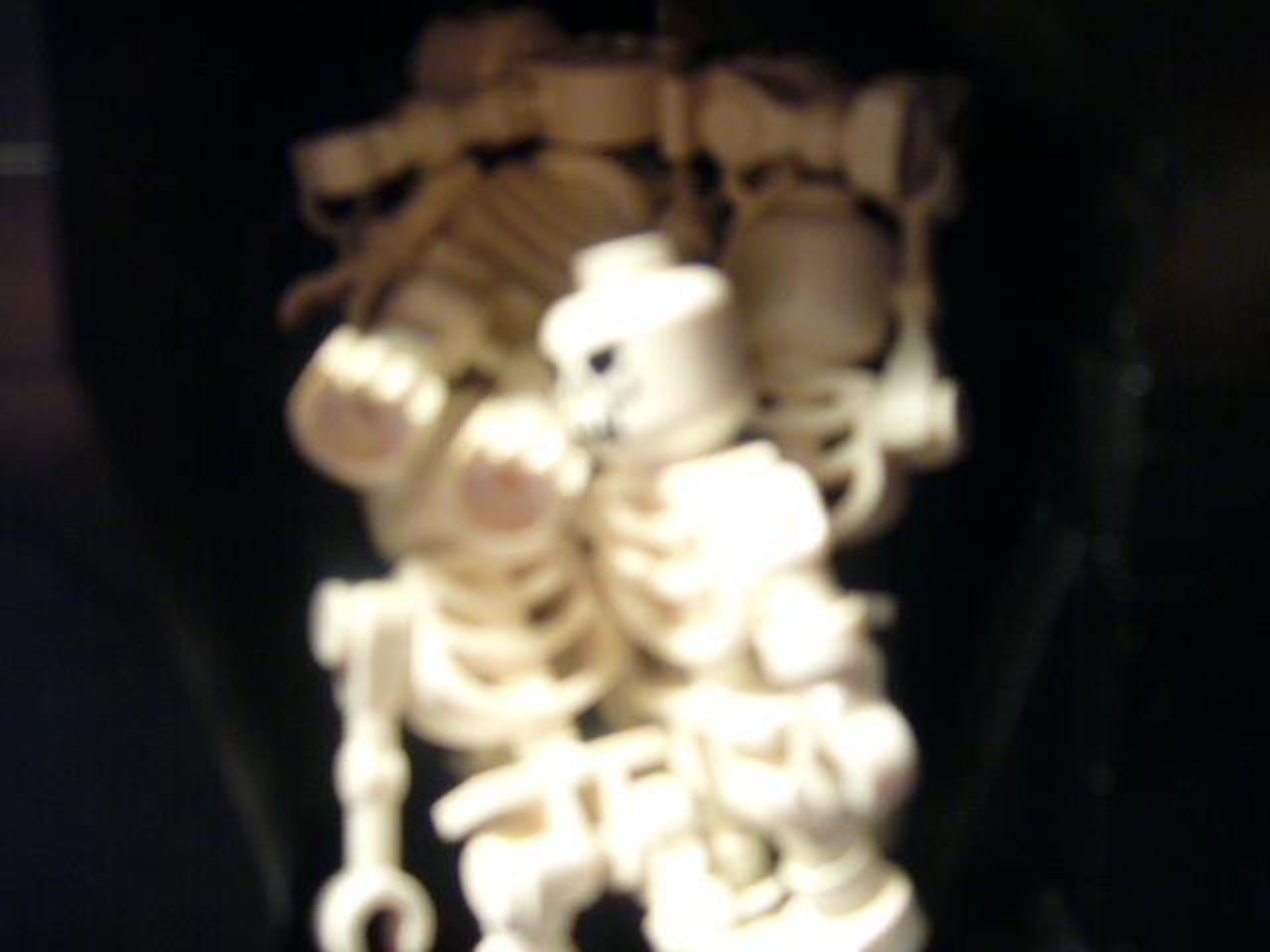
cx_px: 635
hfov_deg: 52.6
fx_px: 1284
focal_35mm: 35
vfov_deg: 40.7
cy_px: 476
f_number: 2.8
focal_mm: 5.8
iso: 160
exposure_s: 1/13
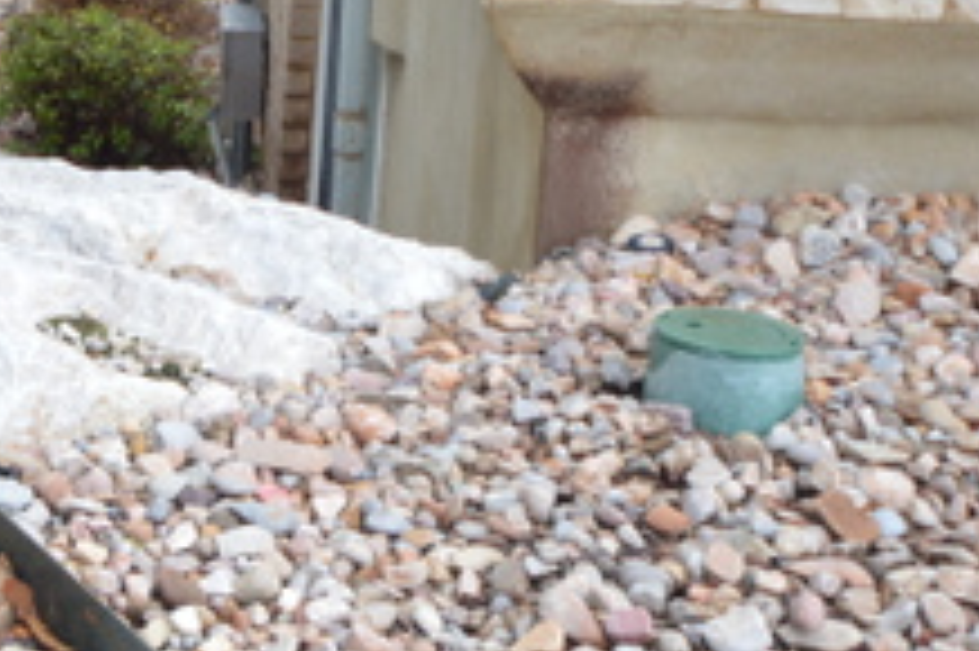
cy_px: -184
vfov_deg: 14.2
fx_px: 2513
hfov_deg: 20.2
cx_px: -287
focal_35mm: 92
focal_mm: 21
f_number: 5
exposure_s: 1/100
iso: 400
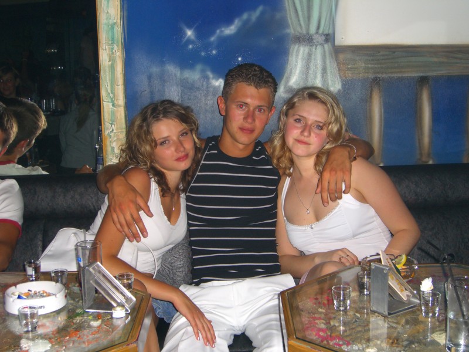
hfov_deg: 41.2
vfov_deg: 31.5
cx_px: 234
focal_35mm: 46
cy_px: 176
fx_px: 623
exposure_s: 1/60
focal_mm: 9.5
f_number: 3.1
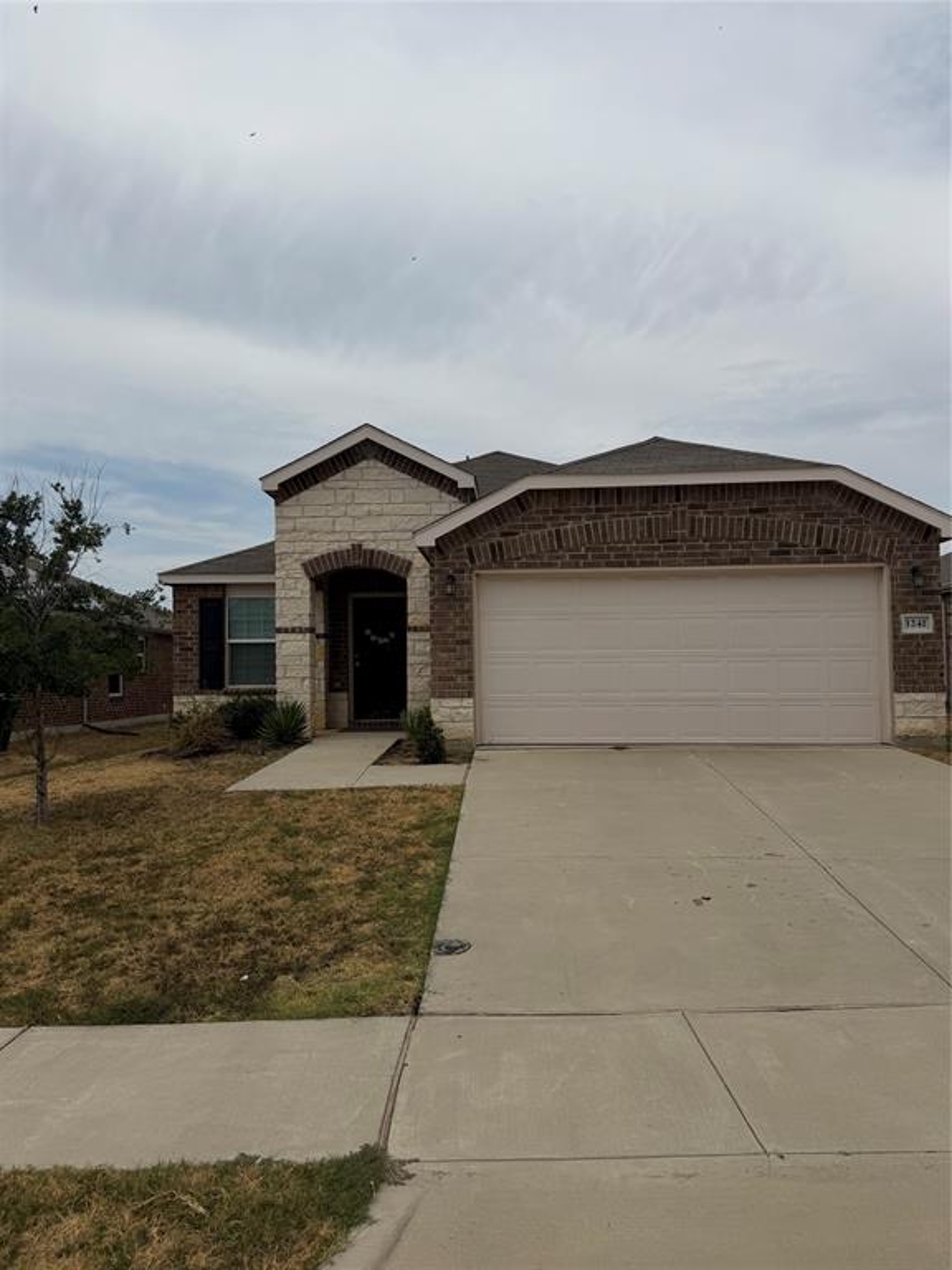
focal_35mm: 24
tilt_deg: +1.9
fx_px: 880
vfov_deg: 71.6
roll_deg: +0.3
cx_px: 476
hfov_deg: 56.8
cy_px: 635
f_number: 1.78
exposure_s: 1/10309
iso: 80
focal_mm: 6.76
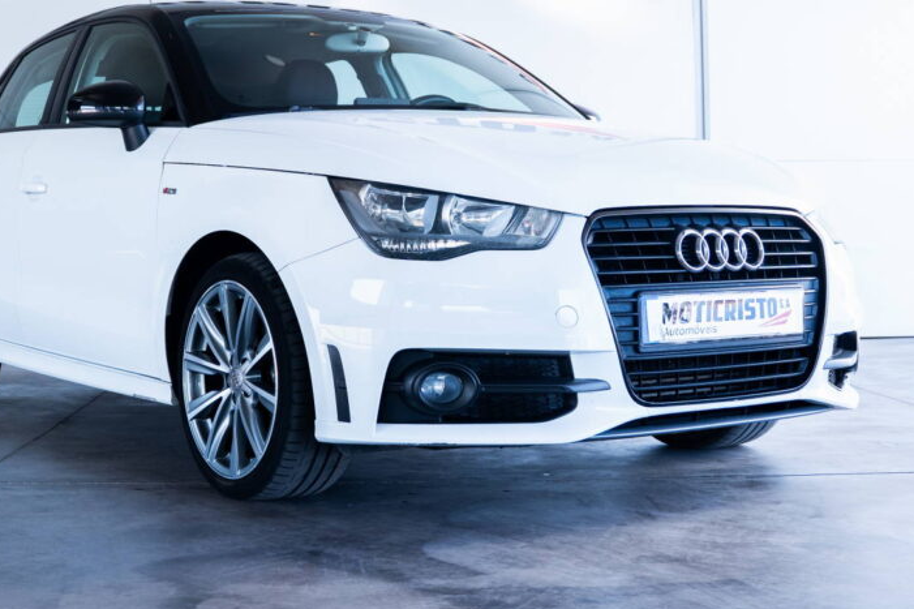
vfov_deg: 23.6
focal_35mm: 57
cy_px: 173
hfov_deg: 34.8
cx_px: 325
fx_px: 1447
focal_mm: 26.3
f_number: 2.8
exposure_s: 1/400
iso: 640
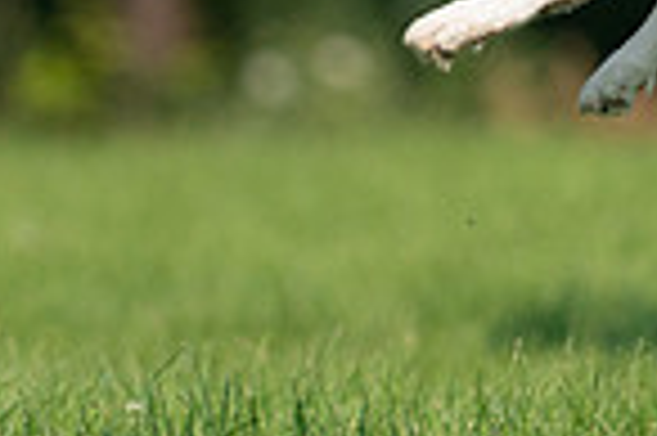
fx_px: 26852
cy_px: -160
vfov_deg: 0.9
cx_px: 126
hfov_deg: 1.4
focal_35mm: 1473
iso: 800
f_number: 6.3
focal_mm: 371
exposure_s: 1/4000
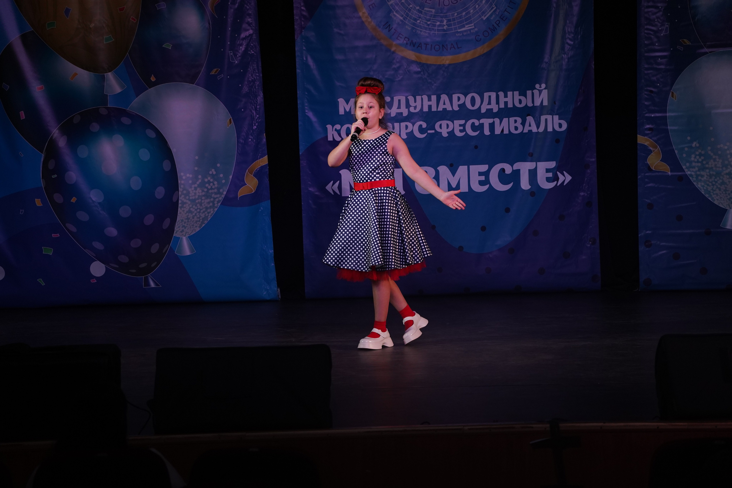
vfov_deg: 11.2
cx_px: 366
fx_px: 2481
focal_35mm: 122
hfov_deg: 16.8
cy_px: 244
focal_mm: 122
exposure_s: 1/400
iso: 2000
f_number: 5.6
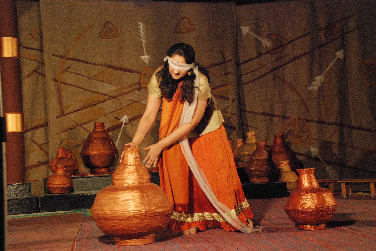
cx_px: 188
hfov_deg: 30.5
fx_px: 690
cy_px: 126
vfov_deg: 20.7
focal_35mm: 66
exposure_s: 1/60
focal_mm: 44
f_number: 8
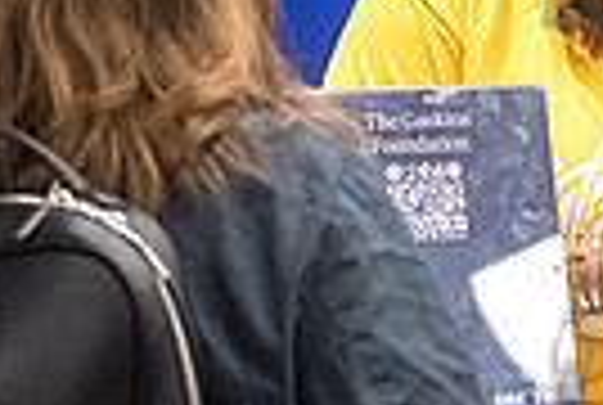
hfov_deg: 5.0
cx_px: 592
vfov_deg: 3.3
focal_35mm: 413
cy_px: -95
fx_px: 6933
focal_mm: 86
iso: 4000
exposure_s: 1/400
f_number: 4.5
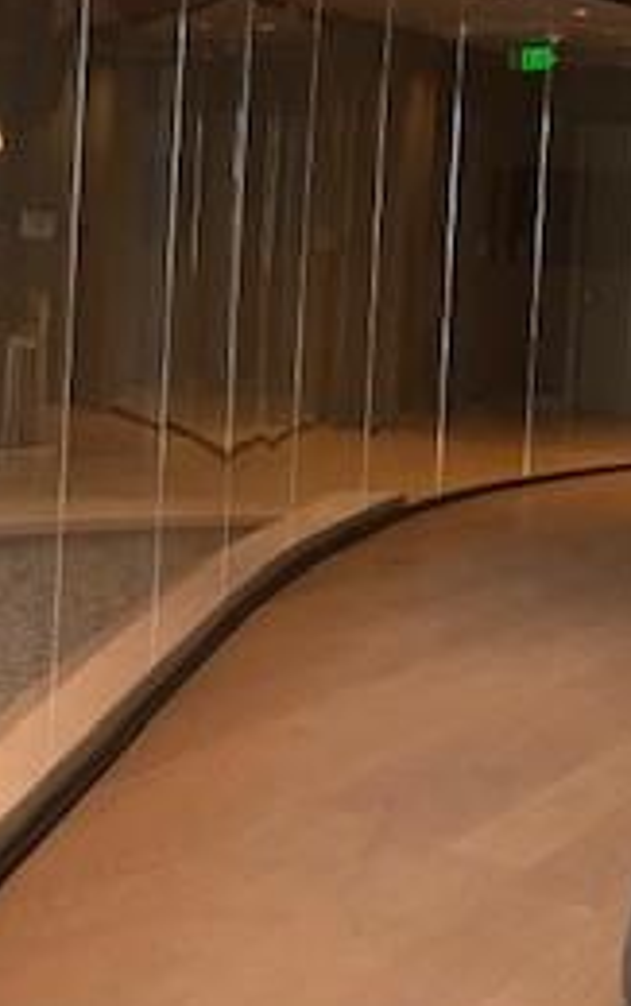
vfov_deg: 27.8
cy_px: 255
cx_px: -159
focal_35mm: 73
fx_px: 2004
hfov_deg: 17.0
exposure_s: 1/120
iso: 50
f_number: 1.8
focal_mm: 3.99
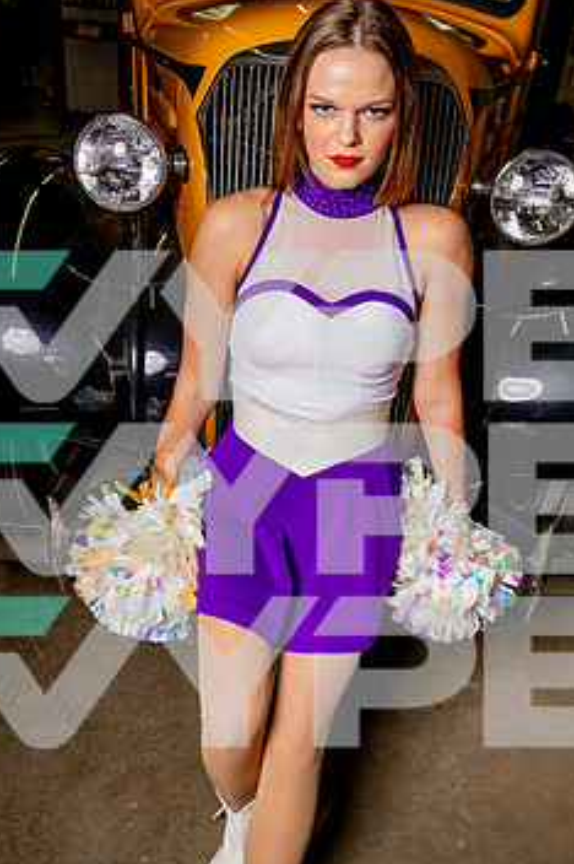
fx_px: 767
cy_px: 501
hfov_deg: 41.0
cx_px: 289
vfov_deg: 58.5
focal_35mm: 32
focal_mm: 25
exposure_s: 1/125
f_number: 5.6
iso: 125
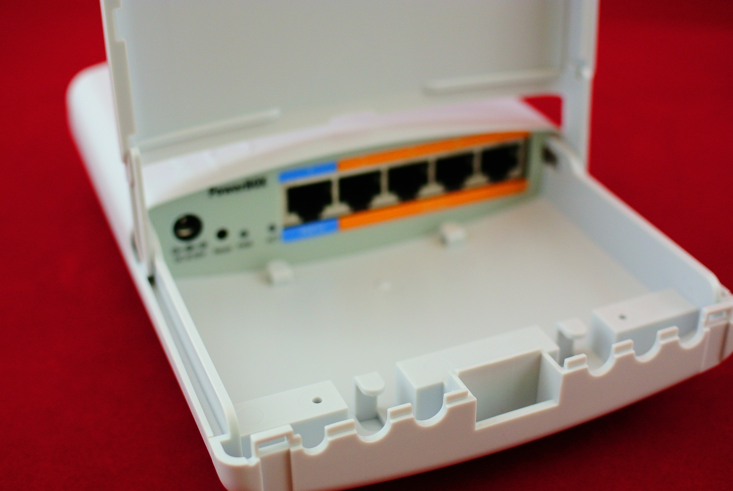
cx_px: 366
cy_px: 246
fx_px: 999
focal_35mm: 49
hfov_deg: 40.3
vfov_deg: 27.6
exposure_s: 1/40
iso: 400
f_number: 2.5
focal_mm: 18.5
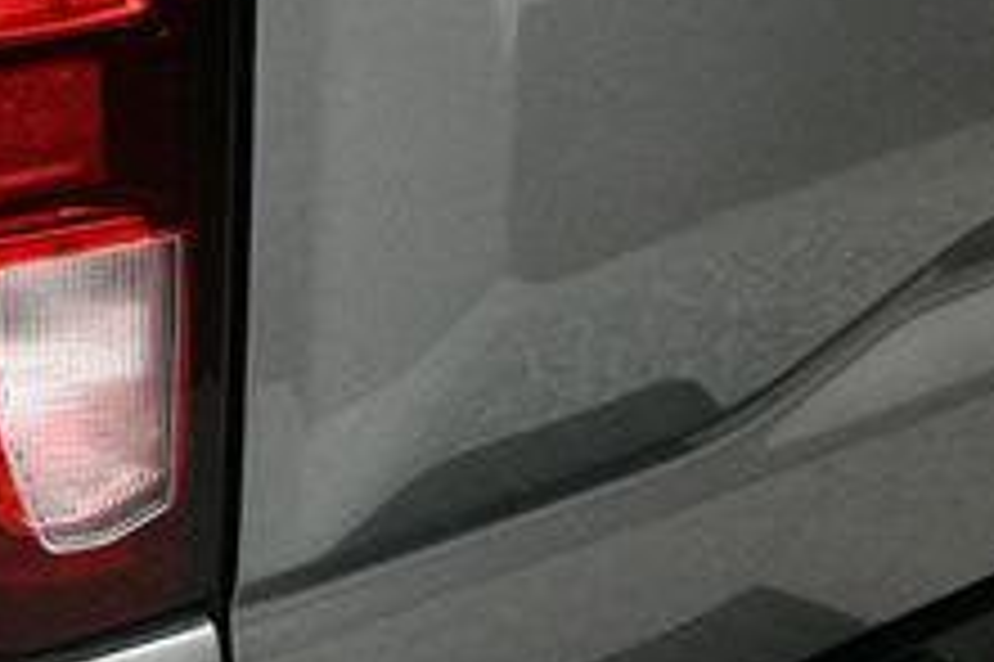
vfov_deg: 12.1
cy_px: 167
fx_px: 3118
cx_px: -18
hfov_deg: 17.7
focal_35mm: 113
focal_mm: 26
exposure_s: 1/125
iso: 2800
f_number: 3.8
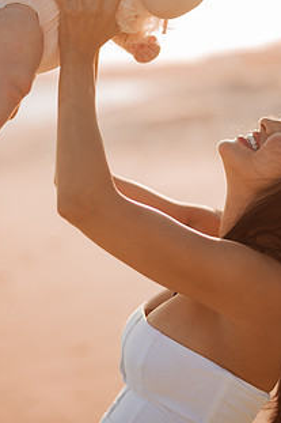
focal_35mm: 84
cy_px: 152
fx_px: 985
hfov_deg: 16.2
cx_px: 167
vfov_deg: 24.1
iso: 100
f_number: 1.4
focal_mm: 58
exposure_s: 1/4000
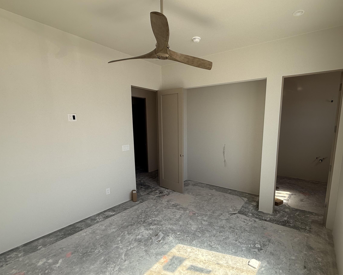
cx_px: 198
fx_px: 183
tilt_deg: -8.7
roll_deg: -0.2
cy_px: 150
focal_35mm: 18
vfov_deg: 73.6
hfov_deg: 85.8
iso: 64
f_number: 2.2
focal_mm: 2.22
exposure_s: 1/167
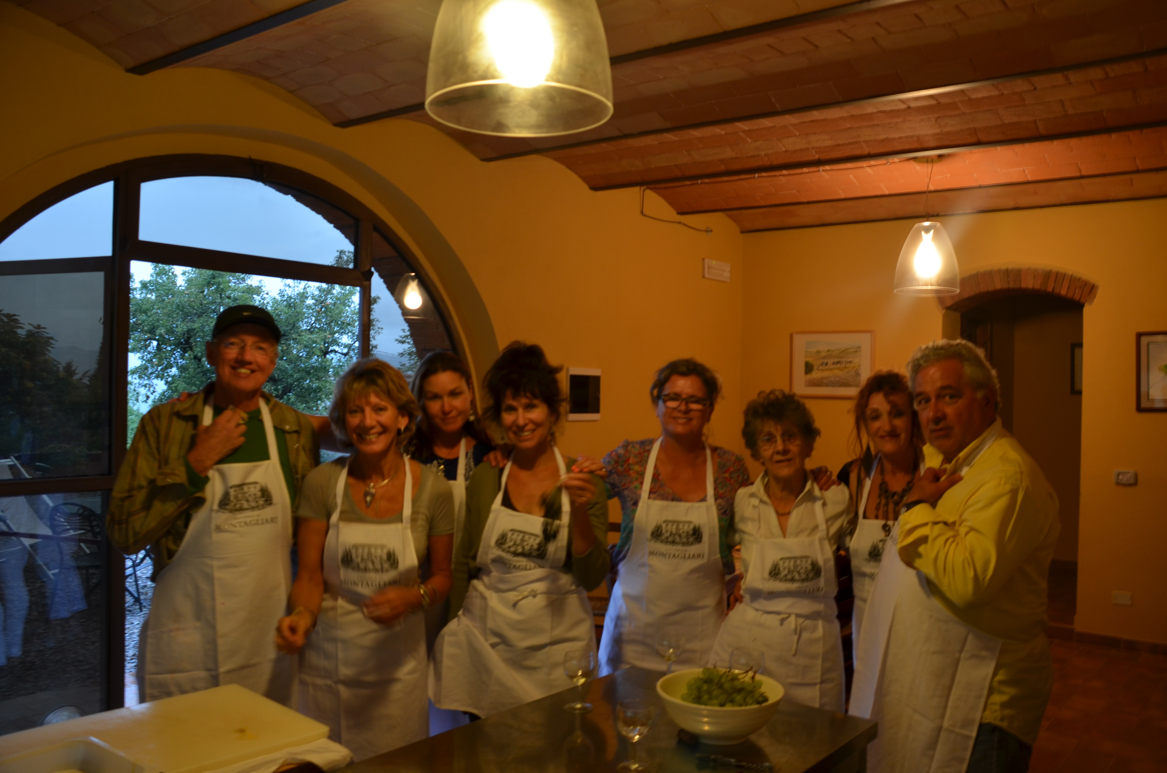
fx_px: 970
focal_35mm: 30
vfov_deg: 43.4
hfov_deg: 62.0
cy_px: 386
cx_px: 584
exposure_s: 1/10
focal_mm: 20
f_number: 3.5
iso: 200
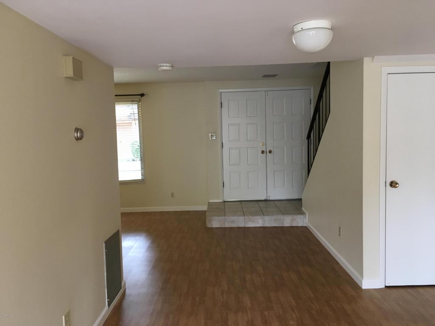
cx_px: 218
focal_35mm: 29
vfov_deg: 48.2
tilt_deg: -6.2
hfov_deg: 61.7
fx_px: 364
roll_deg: +3.1
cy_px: 163
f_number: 2.2
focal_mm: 4.15
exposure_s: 1/30
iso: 32
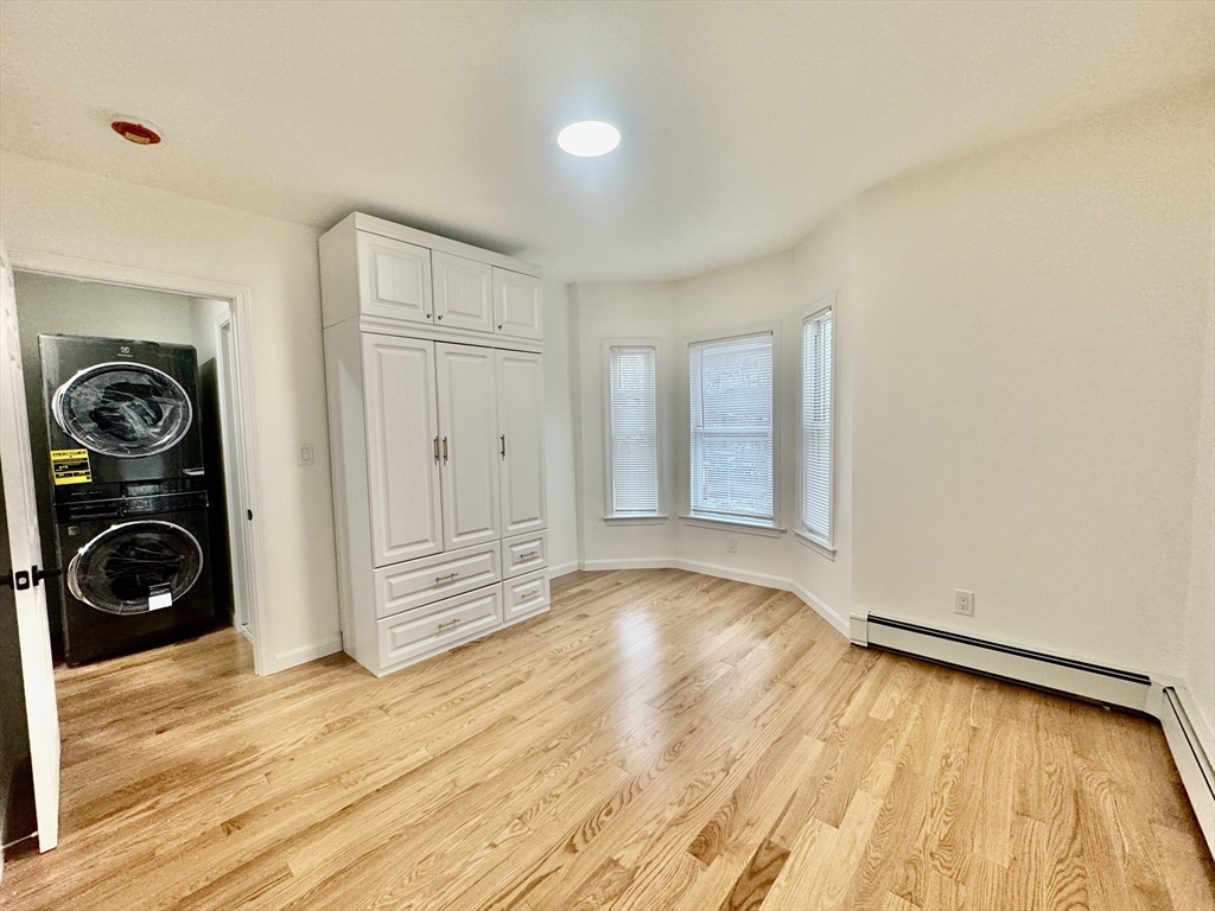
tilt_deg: -3.8
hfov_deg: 102.1
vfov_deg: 85.7
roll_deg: +1.5
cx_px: 608
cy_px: 456
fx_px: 491
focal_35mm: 14
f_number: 2.2
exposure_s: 1/120
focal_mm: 2.22
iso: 200
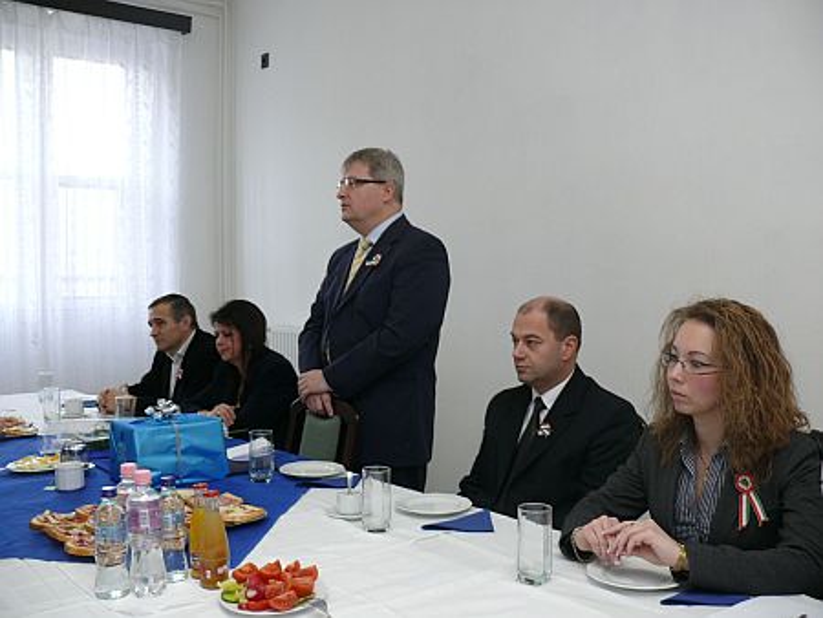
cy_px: 309
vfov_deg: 40.7
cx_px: 412
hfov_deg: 52.6
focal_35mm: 35
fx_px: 833
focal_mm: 7.4
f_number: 2.8
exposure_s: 1/30
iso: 100
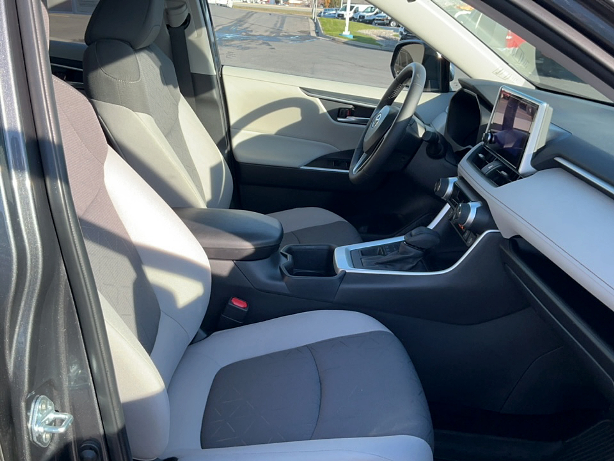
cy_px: 230
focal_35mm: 30
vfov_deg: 46.8
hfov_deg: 60.0
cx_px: 307
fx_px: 532
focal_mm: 3
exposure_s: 1/166
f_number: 1.8
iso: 20
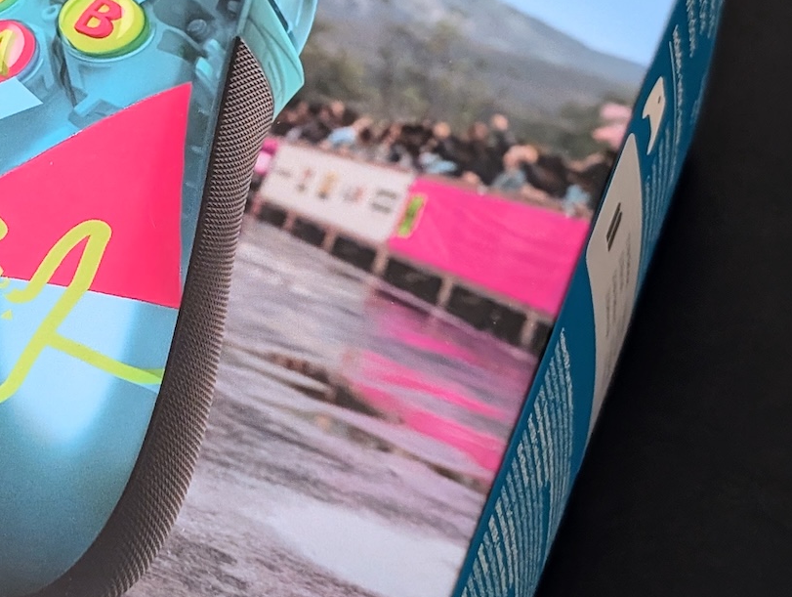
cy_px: 232
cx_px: -95
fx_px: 2658
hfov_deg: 16.4
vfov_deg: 12.8
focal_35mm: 116
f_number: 1.68
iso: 114
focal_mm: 6.9
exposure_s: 1/47.3
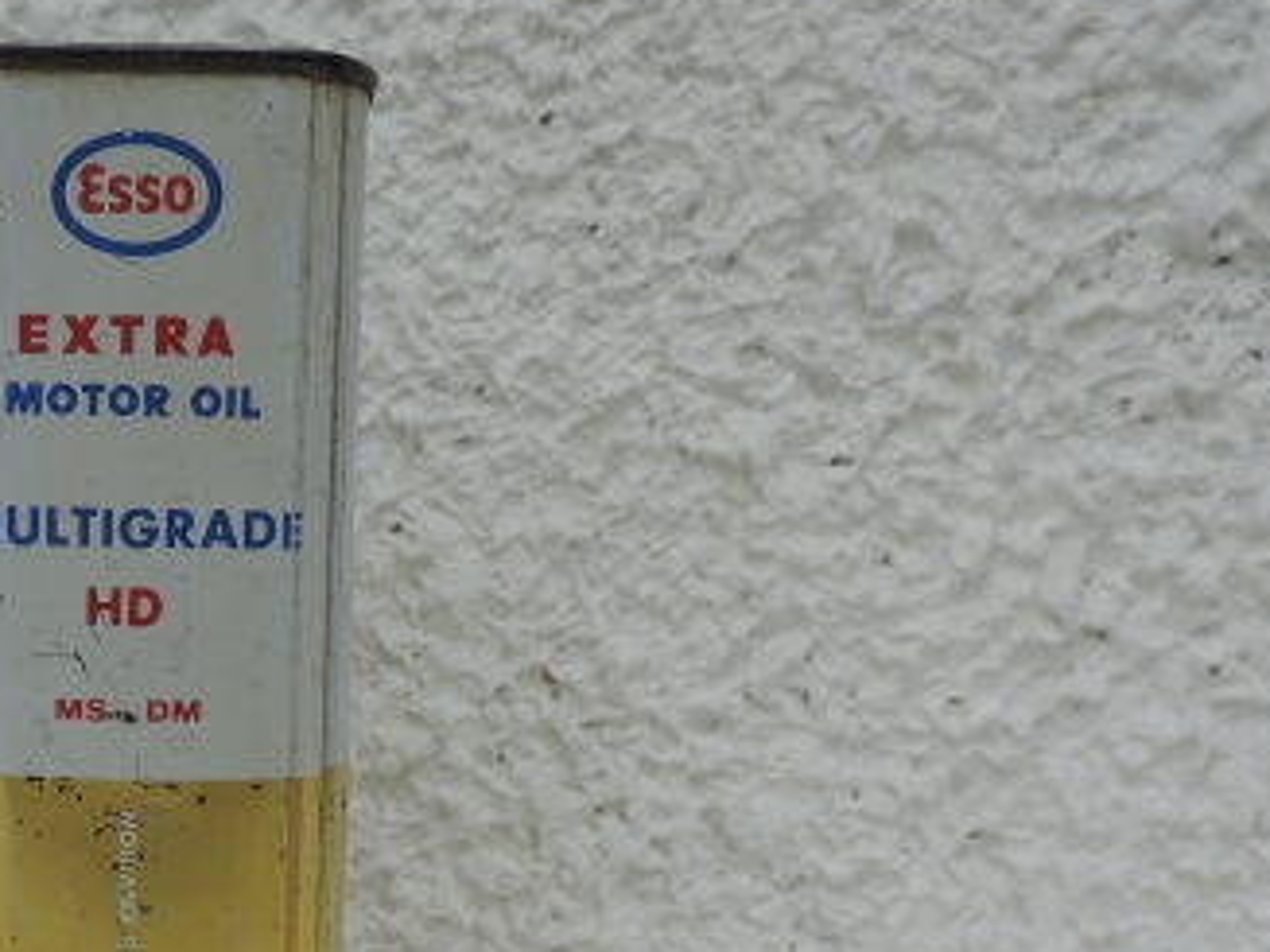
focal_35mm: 44
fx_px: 1614
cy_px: 754
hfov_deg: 40.6
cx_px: 194
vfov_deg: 32.0
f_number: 3
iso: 80
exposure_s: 1/1000
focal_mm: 4.3
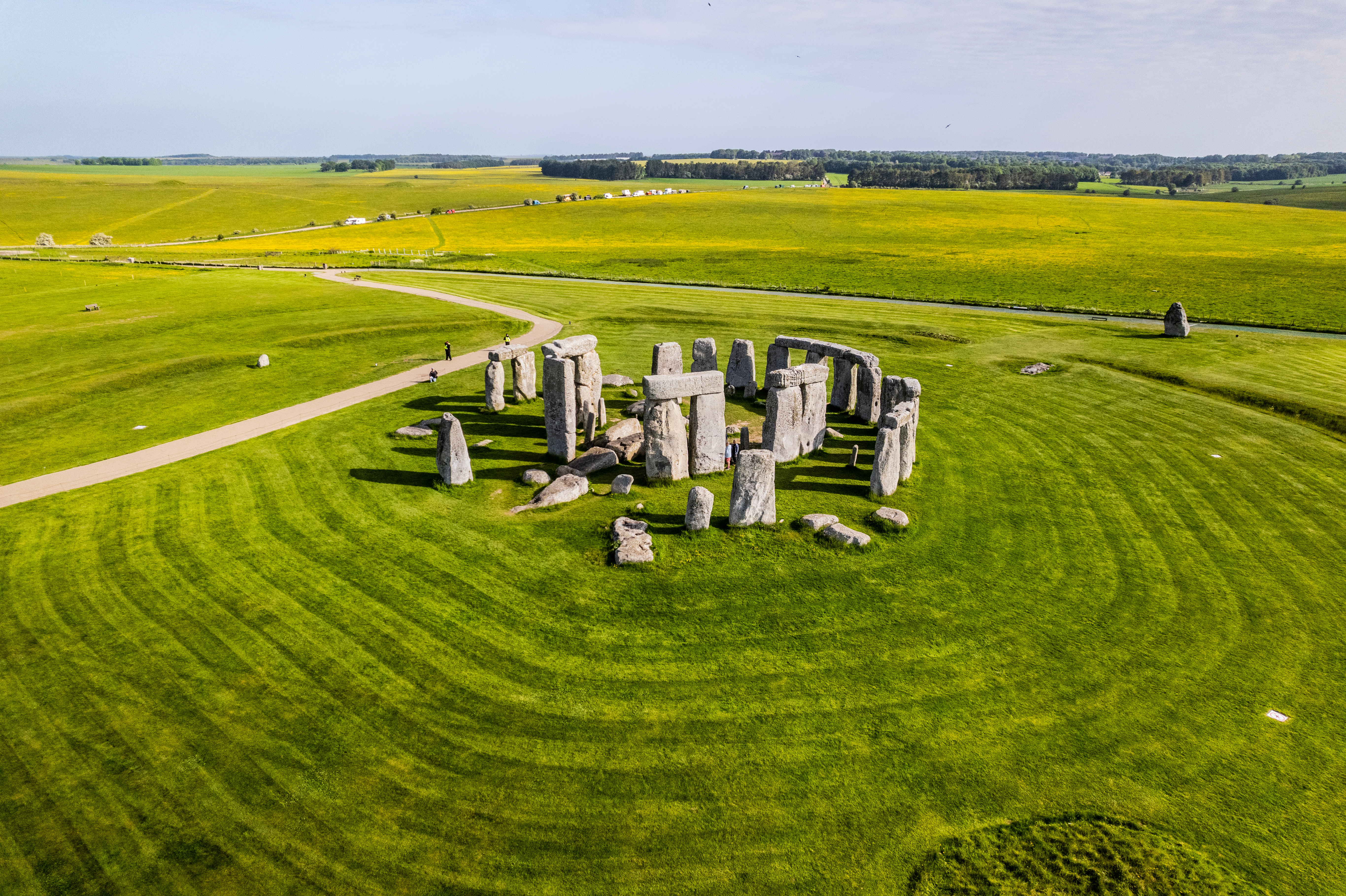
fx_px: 822
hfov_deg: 78.6
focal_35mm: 22
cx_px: 673
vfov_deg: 57.2
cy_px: 448
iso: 200
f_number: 2.8
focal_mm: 8.4
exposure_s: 1/60
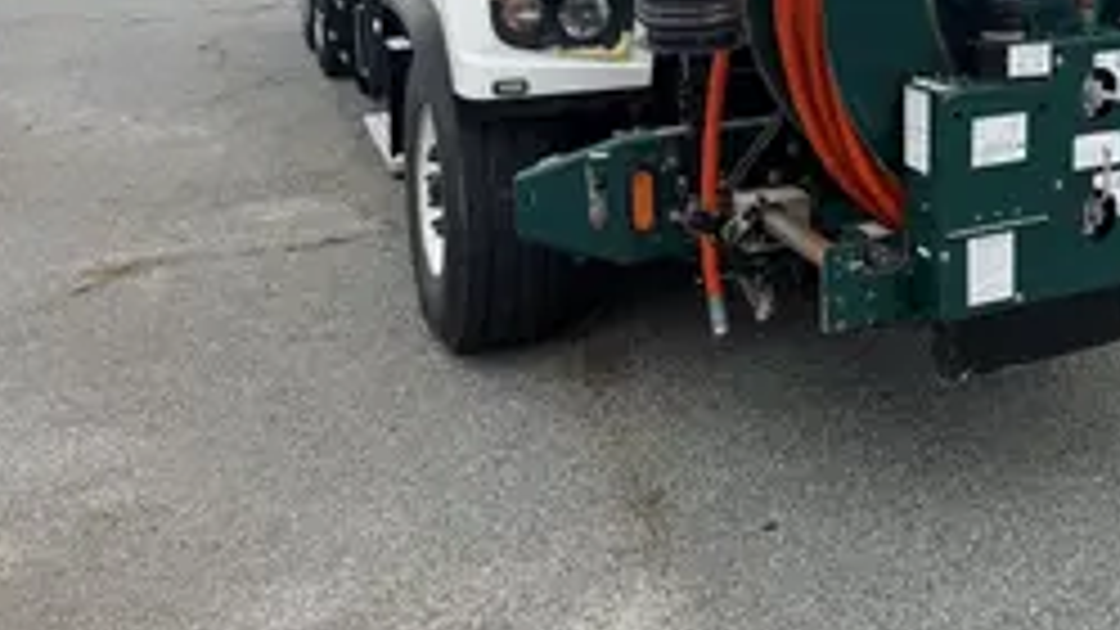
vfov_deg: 26.7
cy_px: -14
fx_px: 1247
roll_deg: +2.8
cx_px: 877
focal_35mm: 42
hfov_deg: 46.1
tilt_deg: -5.8
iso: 80
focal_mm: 6.76
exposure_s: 1/4405
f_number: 1.78
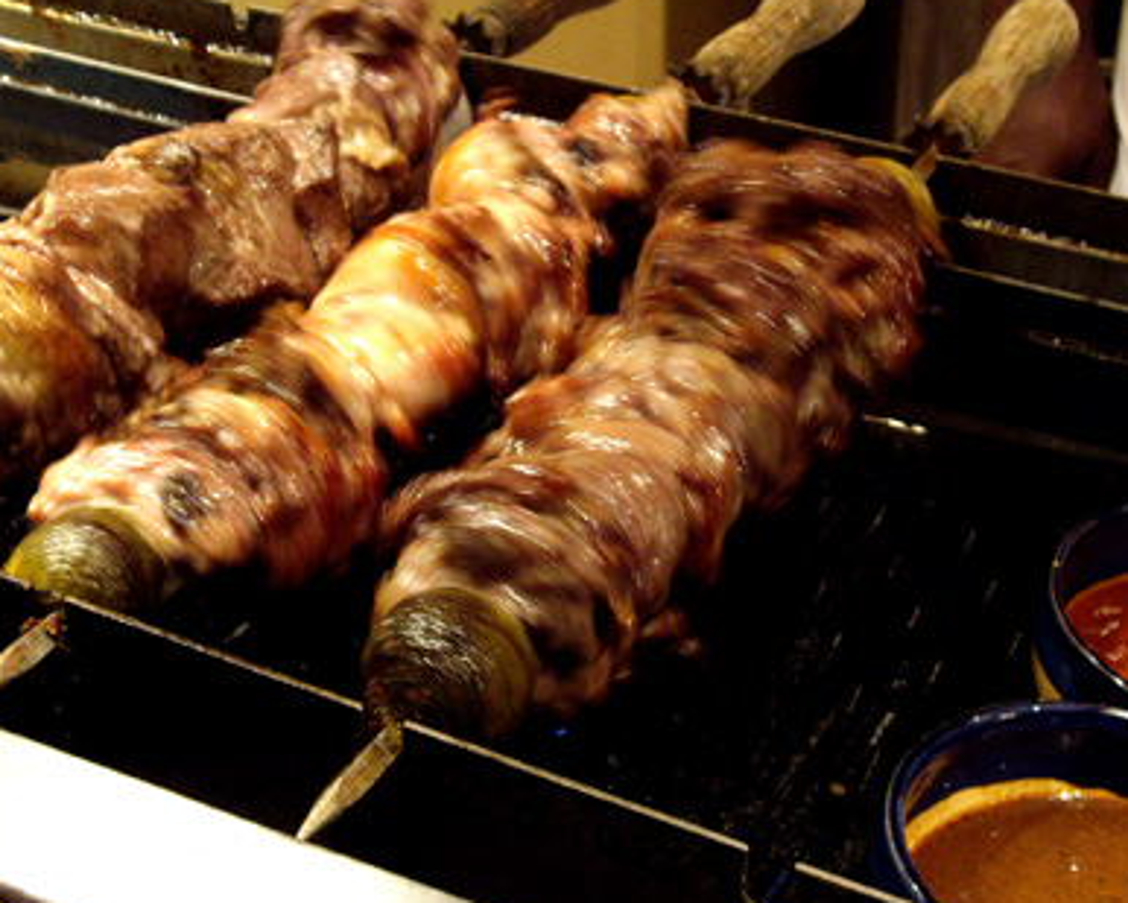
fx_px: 2371
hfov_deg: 26.8
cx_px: 535
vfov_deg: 21.6
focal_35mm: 71
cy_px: 449
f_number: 3.4
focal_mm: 11.5
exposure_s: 1/10
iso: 400
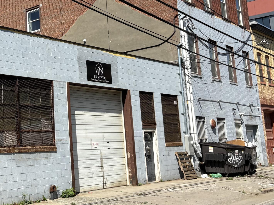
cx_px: 18
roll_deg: +1.8
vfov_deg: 26.3
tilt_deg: +11.0
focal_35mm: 55
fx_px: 435
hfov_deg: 32.8
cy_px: 60
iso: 50
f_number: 1.6
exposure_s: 1/4065
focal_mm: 5.96
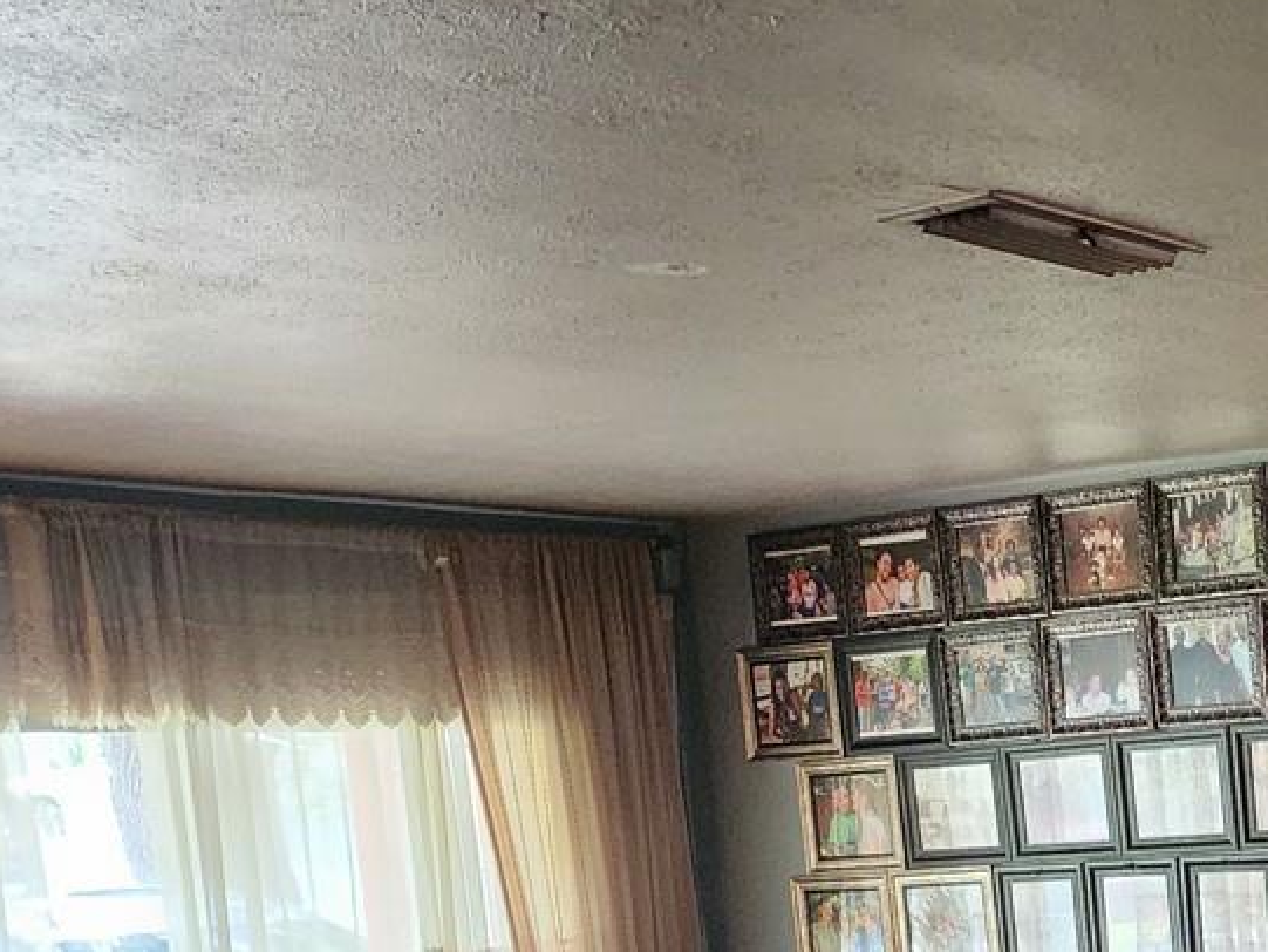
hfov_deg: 25.3
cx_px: 1568
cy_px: 1198
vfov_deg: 20.0
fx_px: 2491
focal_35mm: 68
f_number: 1.8
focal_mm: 6.4
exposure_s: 1/120
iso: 1000
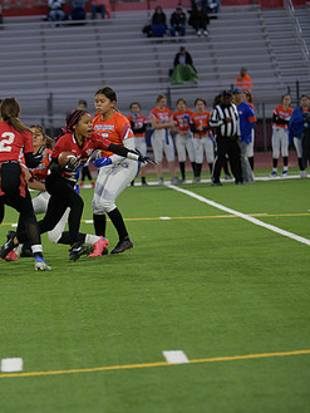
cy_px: 190
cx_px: 25
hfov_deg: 7.2
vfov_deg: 9.6
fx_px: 2470
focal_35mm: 207
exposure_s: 1/200
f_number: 2.8
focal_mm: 122
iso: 450
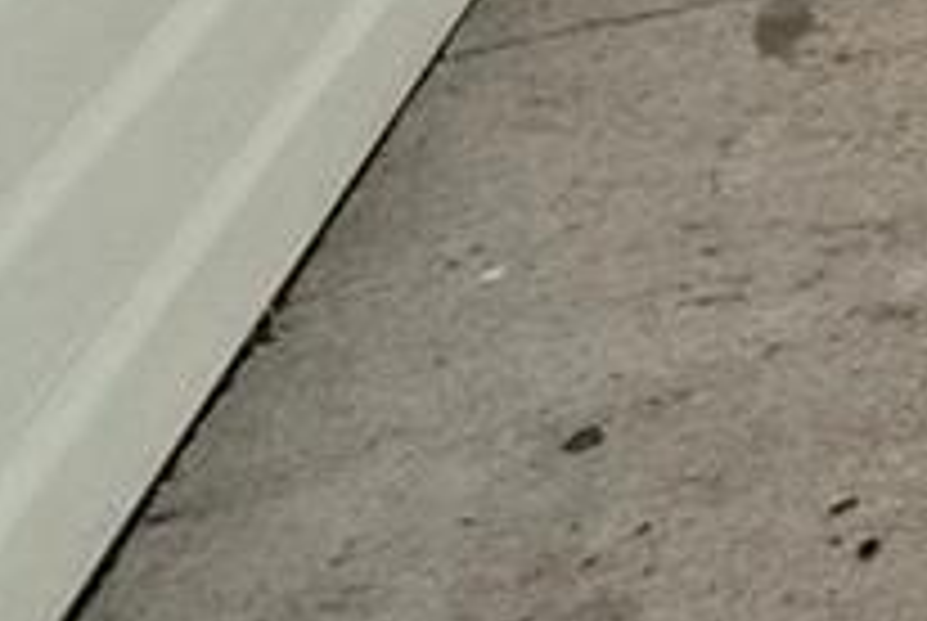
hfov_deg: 9.2
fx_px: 3198
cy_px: -1404
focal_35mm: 124
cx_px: 3344
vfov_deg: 8.6
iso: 400
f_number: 6.3
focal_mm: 8
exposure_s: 1/40
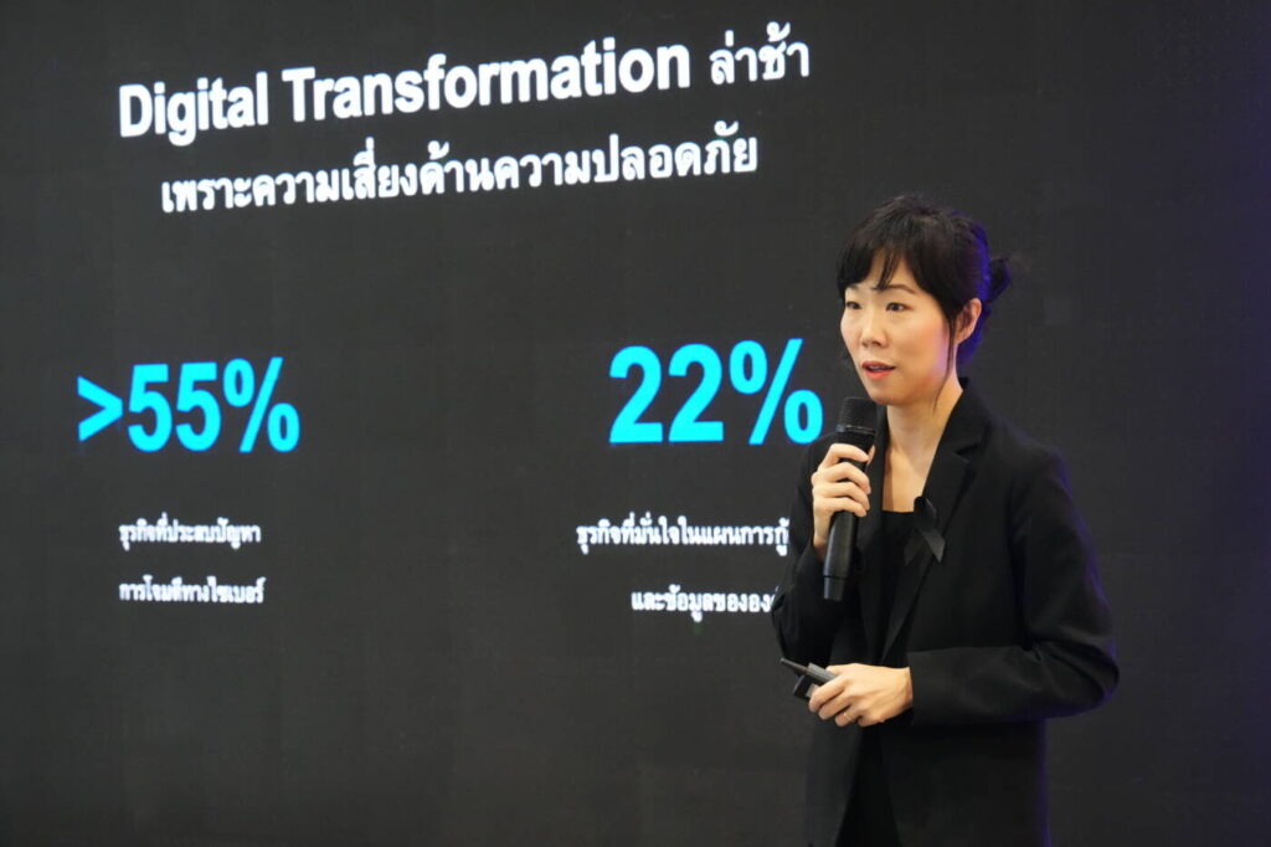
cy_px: 424
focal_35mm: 64
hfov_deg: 31.4
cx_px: 636
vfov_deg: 21.2
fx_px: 2259
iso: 10000
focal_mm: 64
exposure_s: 1/80
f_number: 5.6
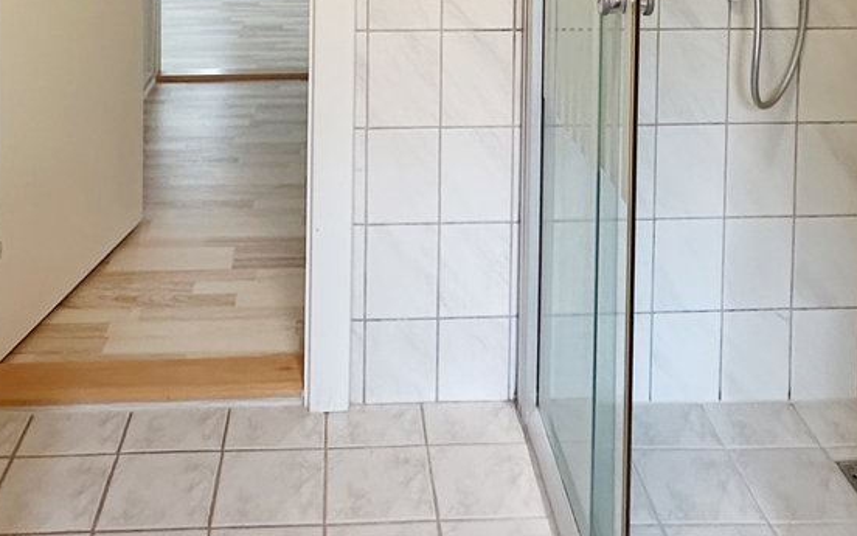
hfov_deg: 46.2
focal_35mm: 43
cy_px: -172
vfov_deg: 25.4
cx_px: 399
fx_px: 1004
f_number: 2.2
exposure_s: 1/100
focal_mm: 2.22
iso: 250
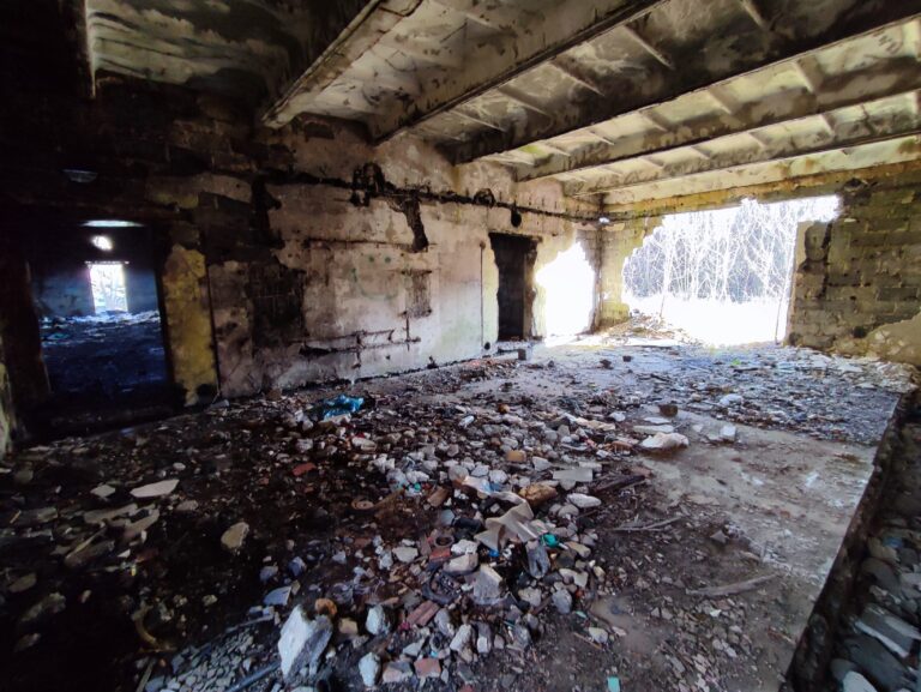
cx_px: 460
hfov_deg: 94.5
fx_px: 426
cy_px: 346
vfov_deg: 78.2
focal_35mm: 16
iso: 92
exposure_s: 1/33
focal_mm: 1.65
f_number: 2.2
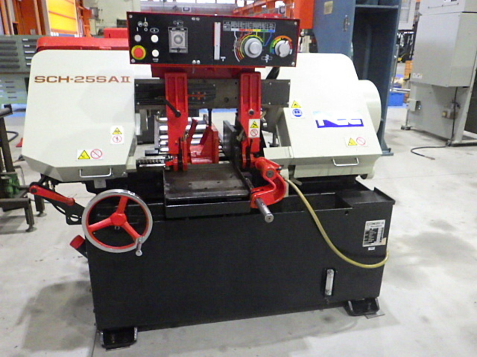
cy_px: 178
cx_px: 238
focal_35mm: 28
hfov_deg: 63.4
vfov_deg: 49.7
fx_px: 386
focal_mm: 5
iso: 1600
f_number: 3.5
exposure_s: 1/45
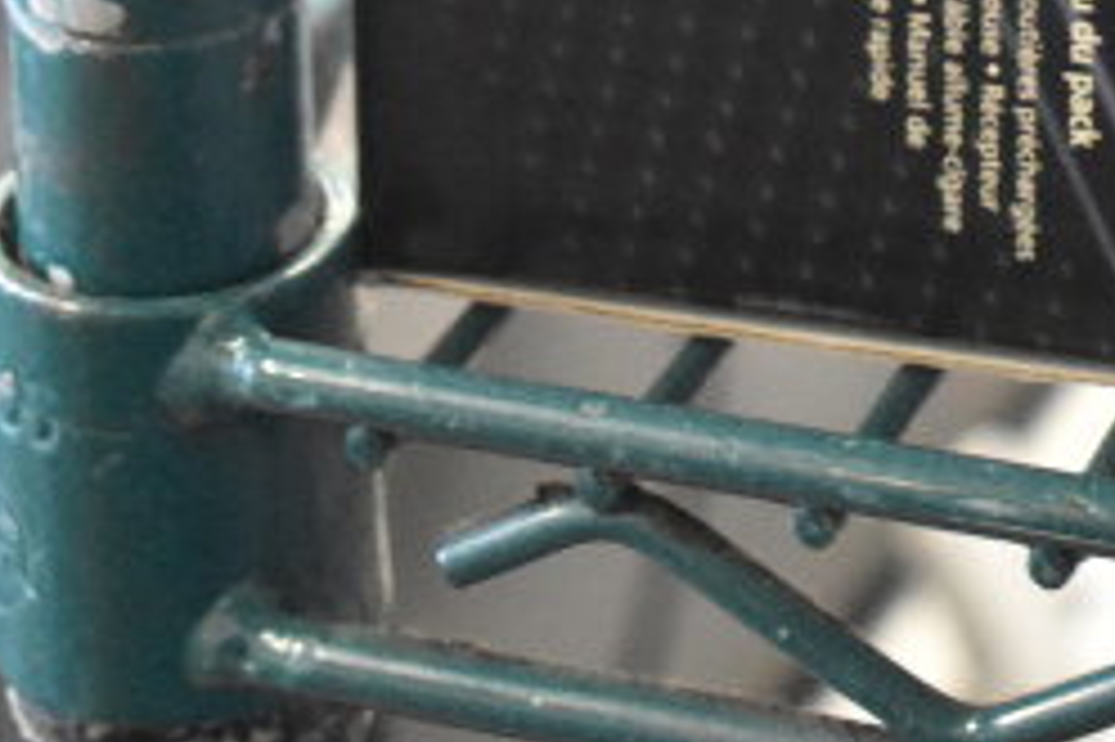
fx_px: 4797
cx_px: 1142
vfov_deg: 8.2
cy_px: -1010
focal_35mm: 155
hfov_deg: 13.1
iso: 4500
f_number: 4.2
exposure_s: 1/50
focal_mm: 28
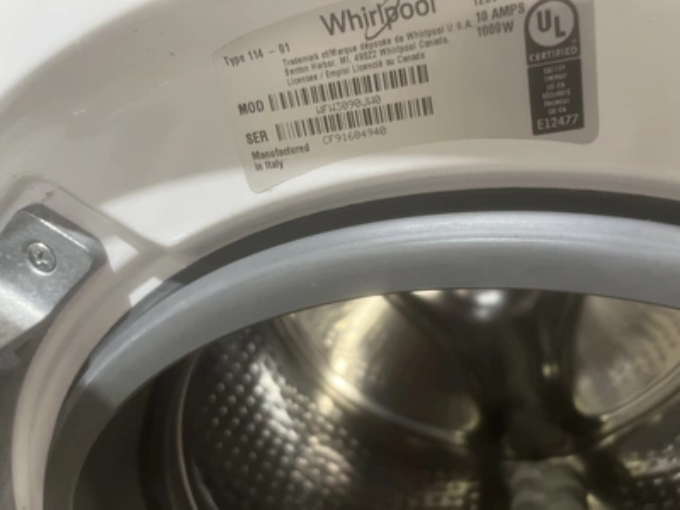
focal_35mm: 26
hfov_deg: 67.3
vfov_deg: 53.1
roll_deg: -33.8
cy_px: 255
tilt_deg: -27.4
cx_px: 340
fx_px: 511
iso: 250
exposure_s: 1/60
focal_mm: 5.1
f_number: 1.6
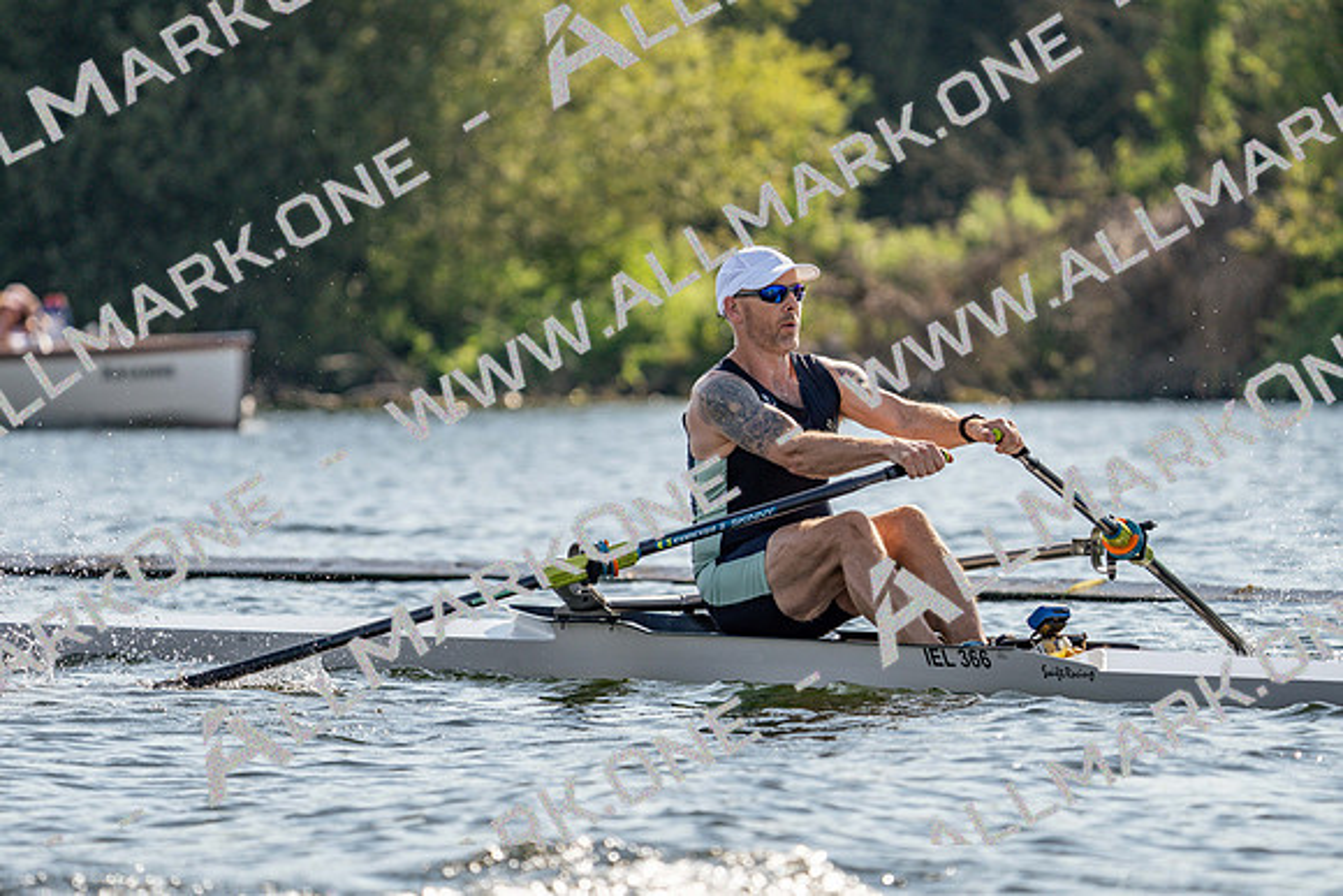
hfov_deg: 6.5
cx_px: 672
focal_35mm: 318
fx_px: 11865
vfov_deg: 4.3
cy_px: 448
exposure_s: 1/1600
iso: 200
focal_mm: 318
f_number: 6.3
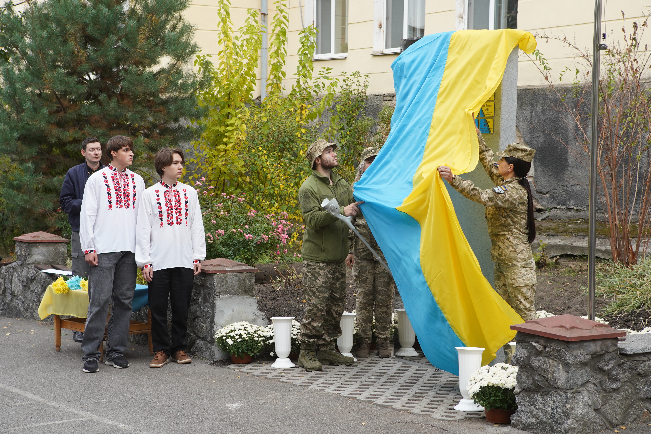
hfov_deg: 28.8
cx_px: 326
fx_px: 1266
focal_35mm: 70
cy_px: 217
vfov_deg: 19.5
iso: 1250
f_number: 6.3
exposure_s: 1/400
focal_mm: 70
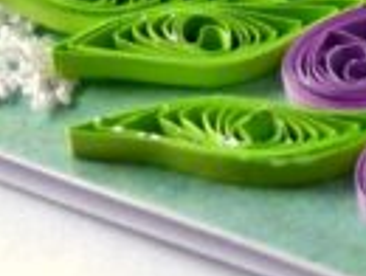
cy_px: -276
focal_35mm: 249
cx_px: 842
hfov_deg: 7.5
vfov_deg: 5.8
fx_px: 2638
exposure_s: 1/200
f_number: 2.8
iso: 100
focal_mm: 9.8
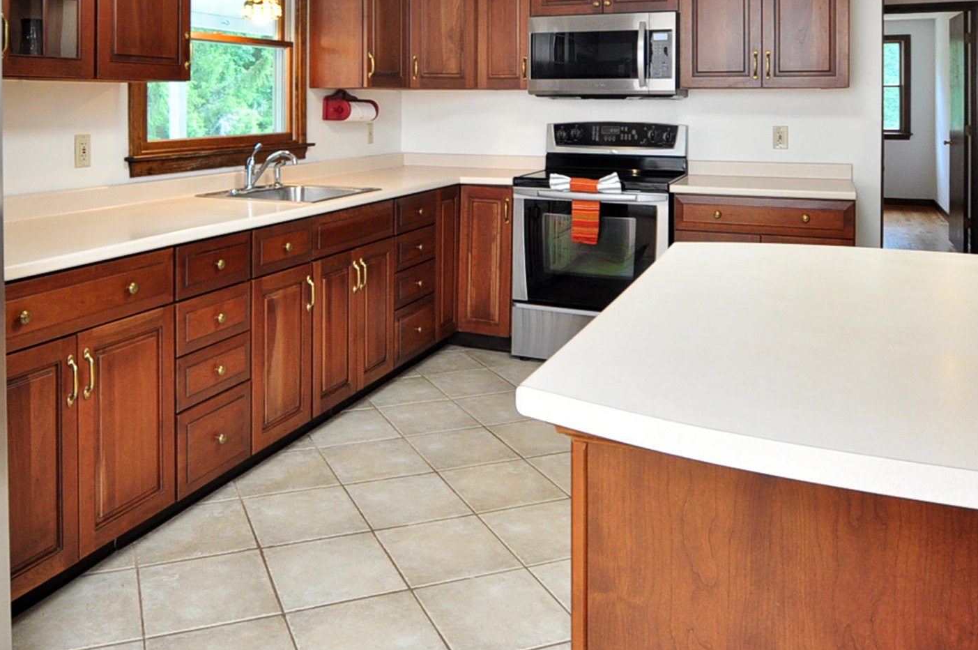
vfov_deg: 39.7
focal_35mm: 31
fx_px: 841
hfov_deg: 59.9
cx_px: 393
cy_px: 89
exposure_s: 1/40
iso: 400
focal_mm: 10
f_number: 4.5
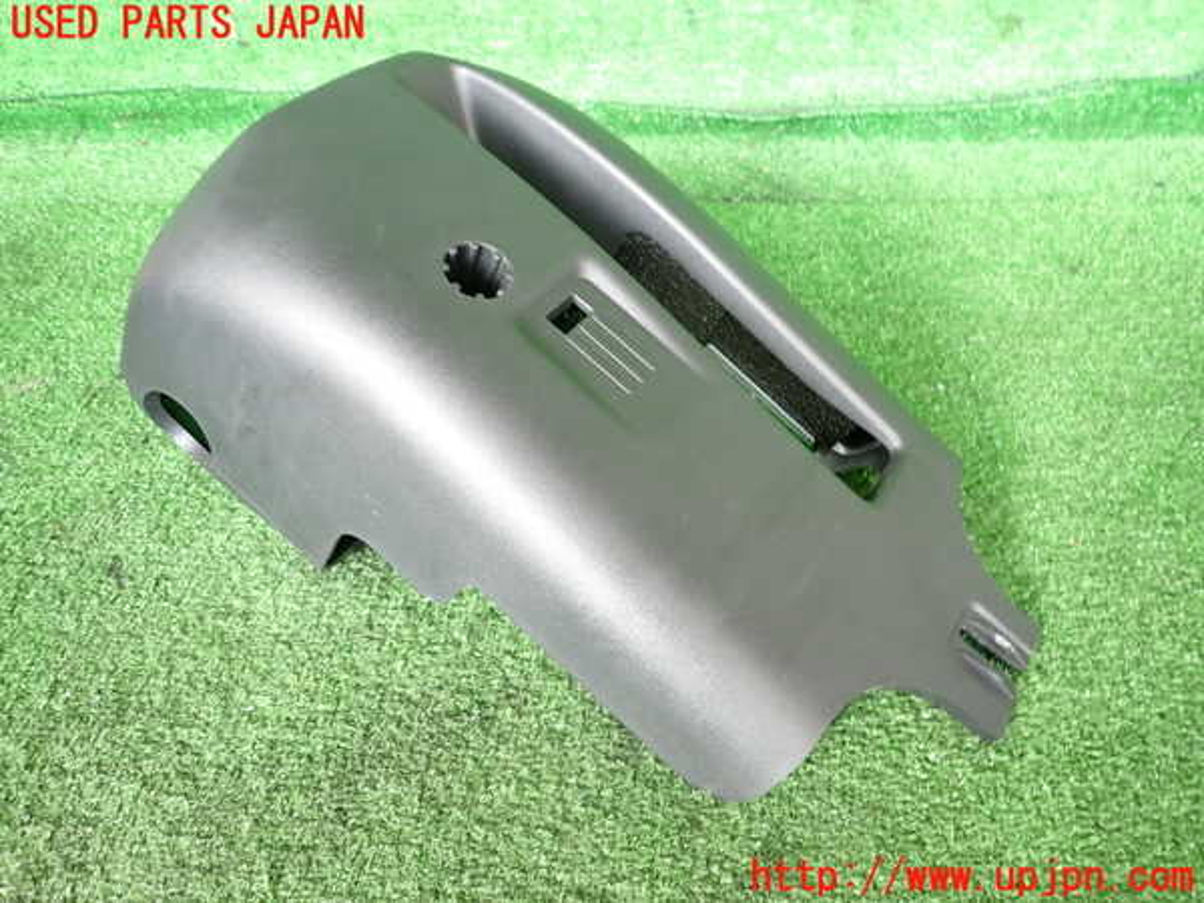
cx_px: 602
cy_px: 452
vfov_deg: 54.9
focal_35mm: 25
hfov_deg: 69.4
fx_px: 870
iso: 200
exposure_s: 1/40
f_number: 2
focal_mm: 4.5
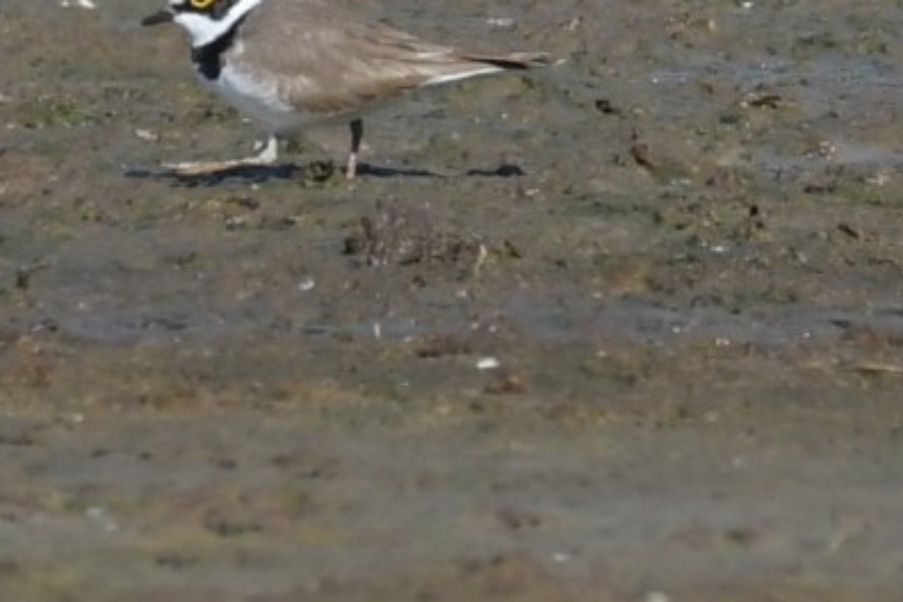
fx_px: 49887
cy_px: 9
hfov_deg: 1.0
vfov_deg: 0.7
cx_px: 146
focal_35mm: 1989
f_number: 7.1
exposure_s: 1/800
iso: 250
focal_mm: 500
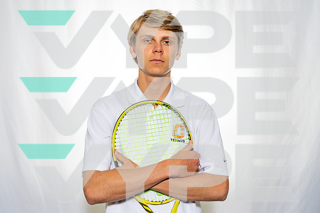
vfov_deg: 32.6
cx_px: 160
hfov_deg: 47.4
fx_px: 365
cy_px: 106
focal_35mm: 41
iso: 100
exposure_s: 1/250
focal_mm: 41
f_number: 8
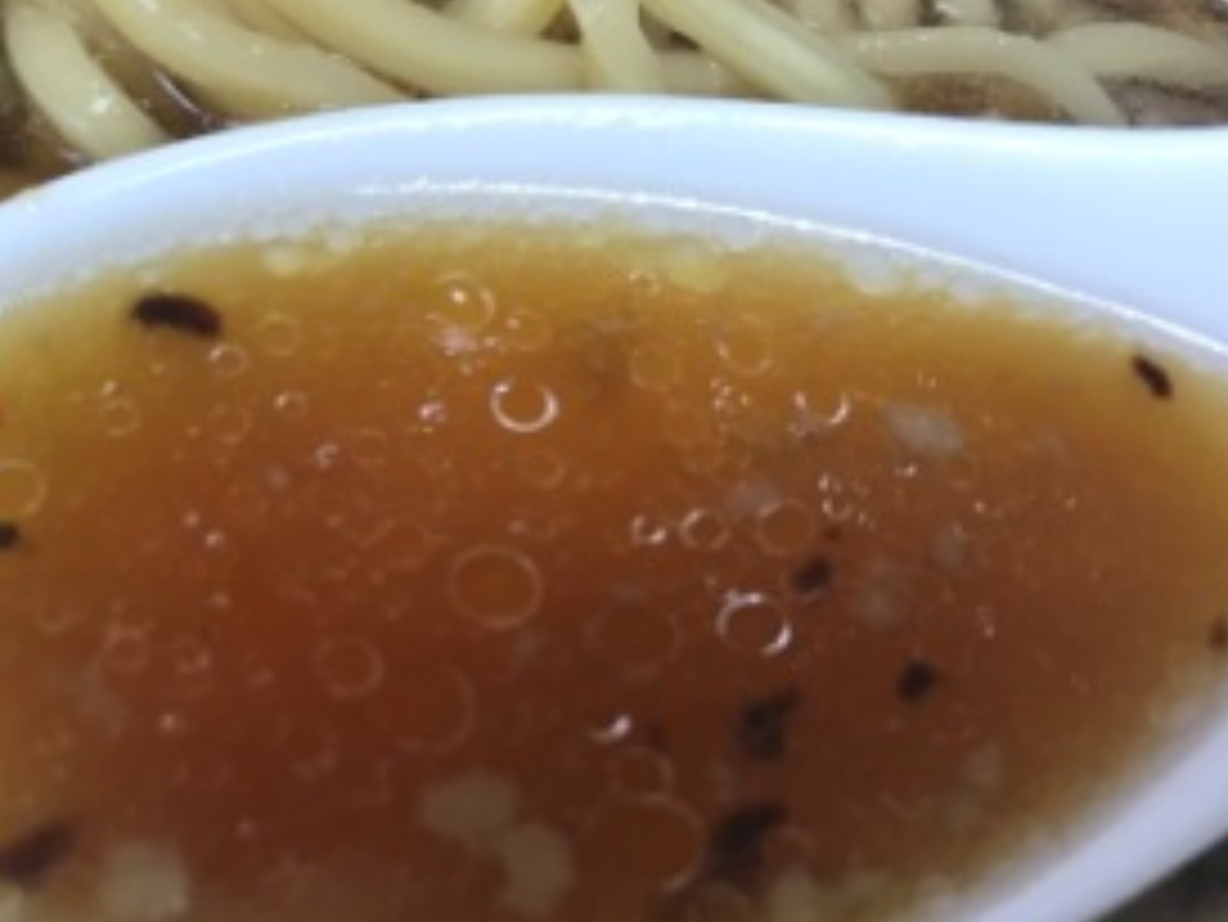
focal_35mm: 46
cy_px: 499
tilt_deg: -55.7
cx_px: 387
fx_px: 1633
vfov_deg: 31.5
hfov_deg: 40.6
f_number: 1.8
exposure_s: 1/24
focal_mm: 3.99
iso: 40
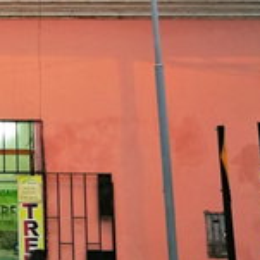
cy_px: -16
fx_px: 714
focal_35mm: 84
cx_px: -31
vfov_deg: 19.9
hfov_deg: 19.7
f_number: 2.2
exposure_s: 1/30
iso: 200
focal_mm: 4.5
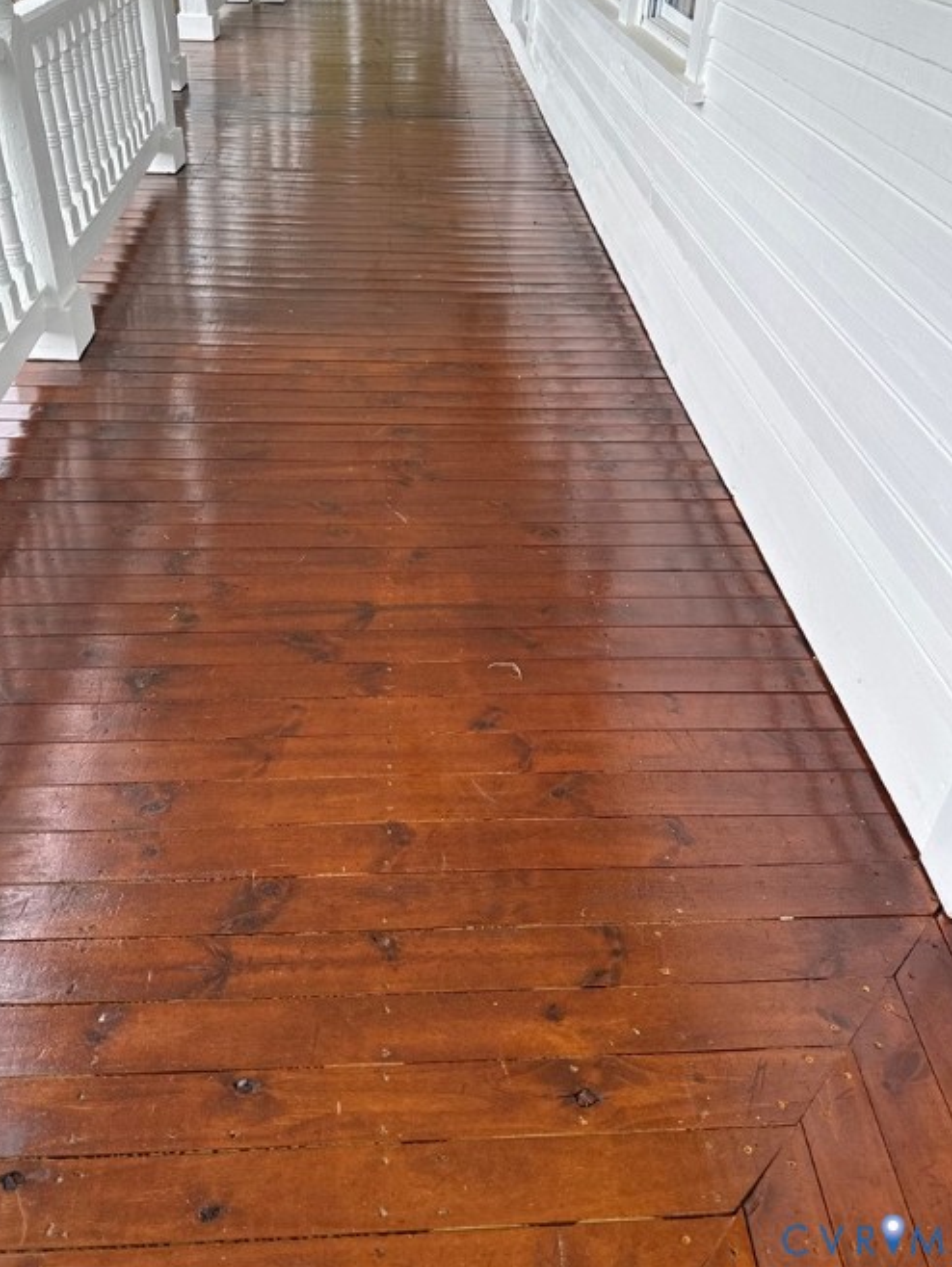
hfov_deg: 49.7
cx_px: 449
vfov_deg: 63.0
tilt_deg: -34.3
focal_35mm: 28
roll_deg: -2.1
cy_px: 530
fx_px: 1026
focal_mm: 6.76
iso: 80
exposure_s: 1/588
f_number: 1.78
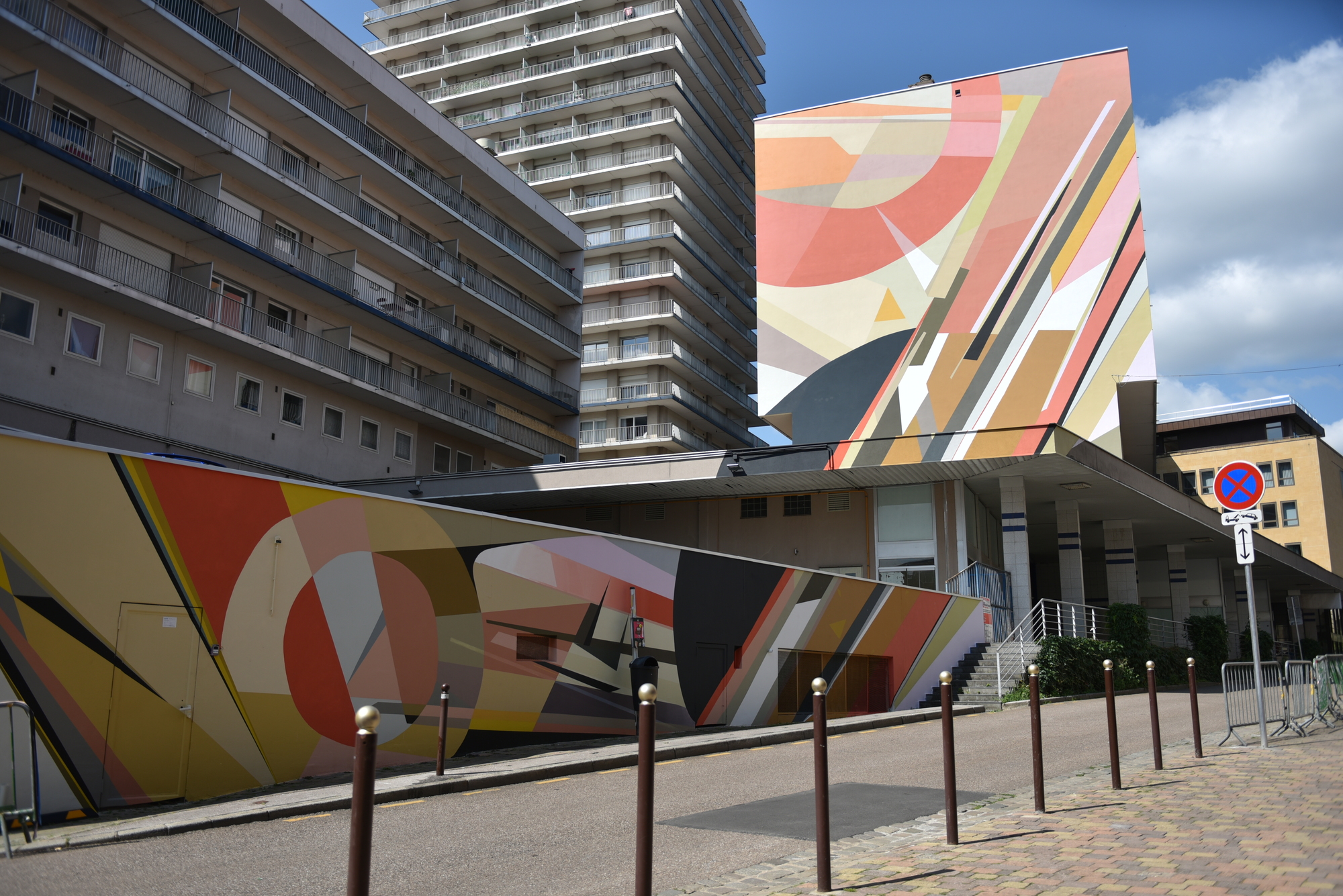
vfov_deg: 42.4
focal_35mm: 31
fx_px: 1157
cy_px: 448
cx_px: 672
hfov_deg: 60.3
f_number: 3.2
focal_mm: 31
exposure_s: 1/1600
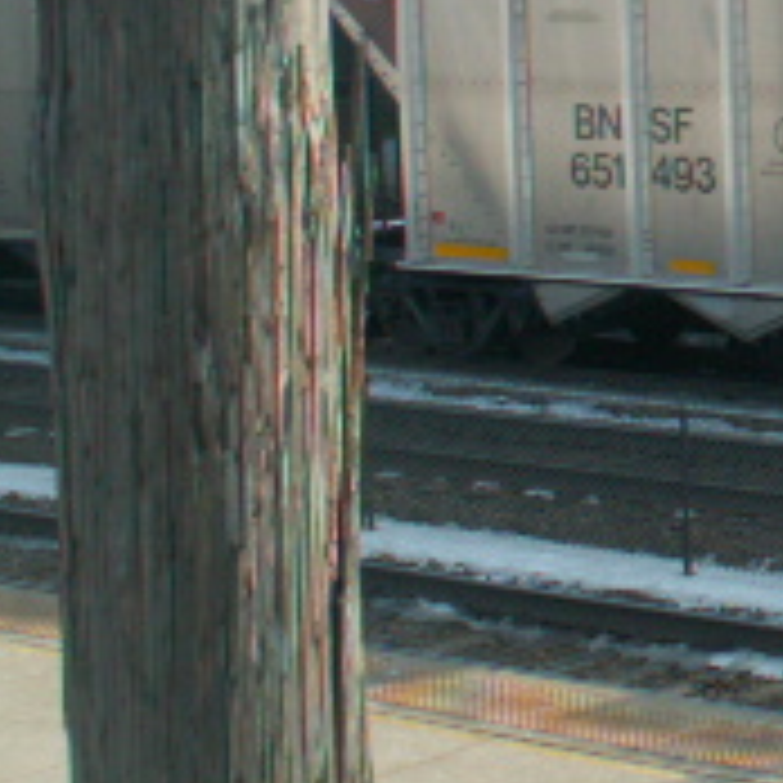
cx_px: 1336
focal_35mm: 114
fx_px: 2917
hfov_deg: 13.9
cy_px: 158
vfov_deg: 15.2
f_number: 3.2
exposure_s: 1/250
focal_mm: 5.86
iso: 50
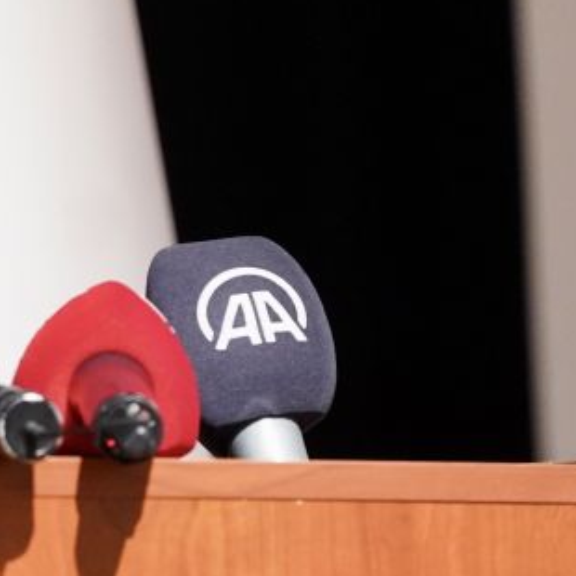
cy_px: -242
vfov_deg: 2.1
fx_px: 15475
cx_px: -663
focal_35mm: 822
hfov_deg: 2.1
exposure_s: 1/125
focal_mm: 200
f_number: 3.5
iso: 4000
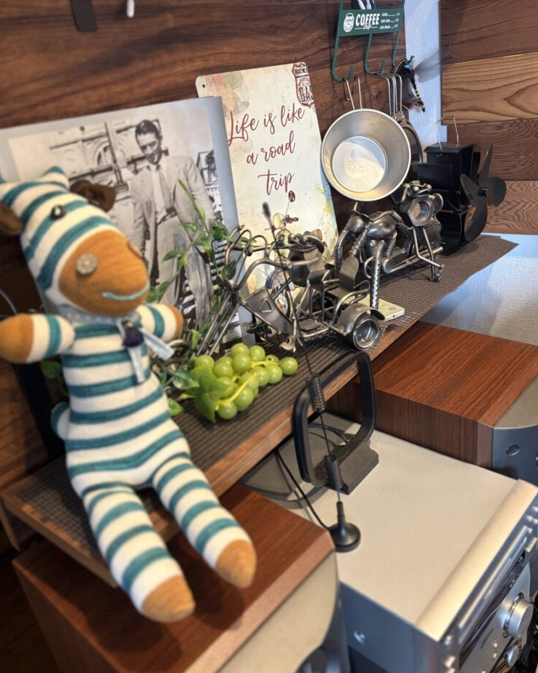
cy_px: 331
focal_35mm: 28
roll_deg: +9.0
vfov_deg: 62.2
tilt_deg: -24.0
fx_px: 557
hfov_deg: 51.5
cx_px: 275
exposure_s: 1/60
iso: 320
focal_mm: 5.96
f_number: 1.6
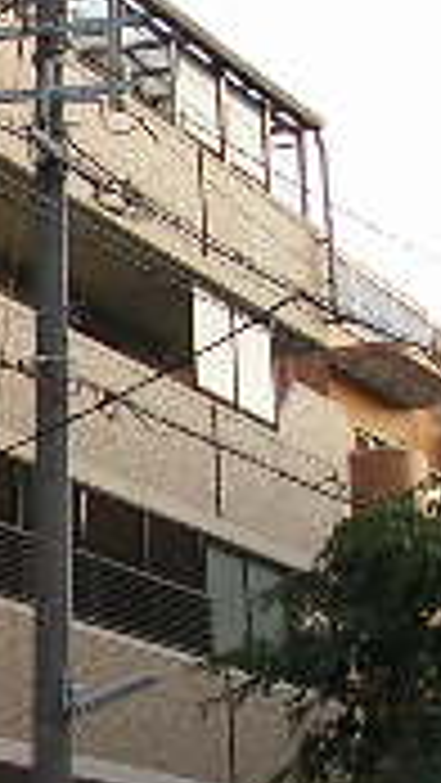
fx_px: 3157
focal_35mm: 152
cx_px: -446
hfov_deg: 7.7
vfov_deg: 14.1
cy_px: 342
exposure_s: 1/136
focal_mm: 5.8
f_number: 2.9
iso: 71
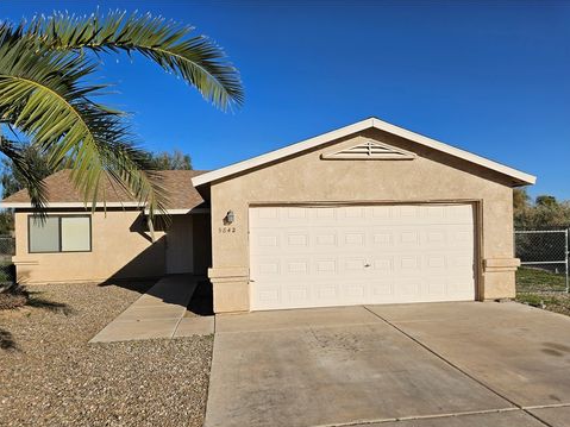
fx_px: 395
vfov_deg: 56.8
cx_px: 290
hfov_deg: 71.6
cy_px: 222
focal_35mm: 24
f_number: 1.8
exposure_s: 1/5048
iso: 25
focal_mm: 5.4
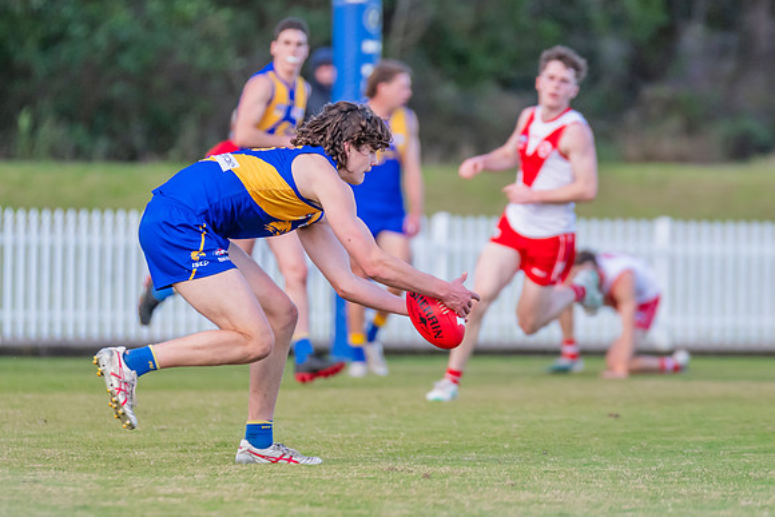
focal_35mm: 554
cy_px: 176
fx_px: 11920
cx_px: 354
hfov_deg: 3.7
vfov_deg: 2.5
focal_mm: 330
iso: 1250
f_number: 4
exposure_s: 1/1250
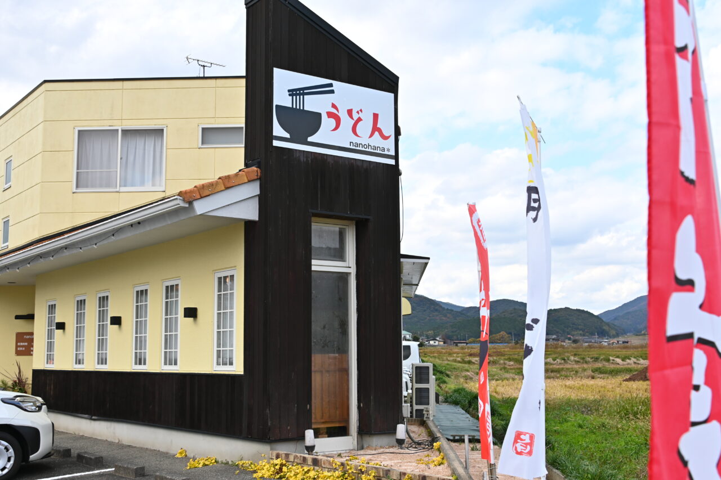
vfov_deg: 31.9
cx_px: 360
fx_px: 841
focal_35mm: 42
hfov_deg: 46.4
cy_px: 240
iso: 100
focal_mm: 28
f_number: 5.6
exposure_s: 1/200
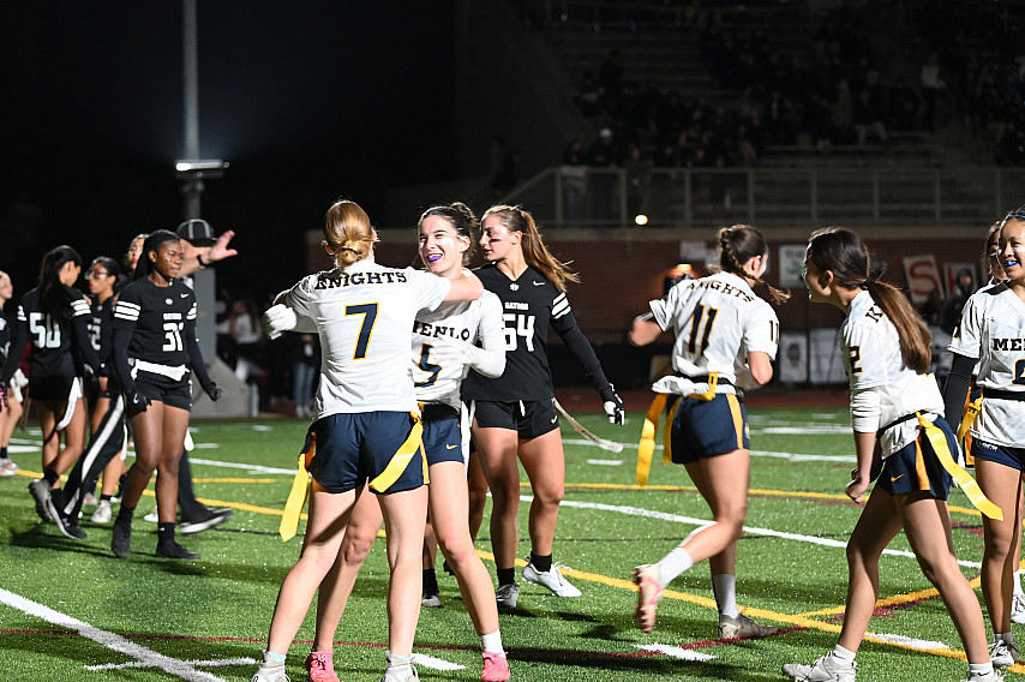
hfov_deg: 15.8
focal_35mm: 130
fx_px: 3698
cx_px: 512
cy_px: 341
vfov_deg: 10.5
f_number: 4.8
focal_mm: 130
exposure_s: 1/125
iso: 2800
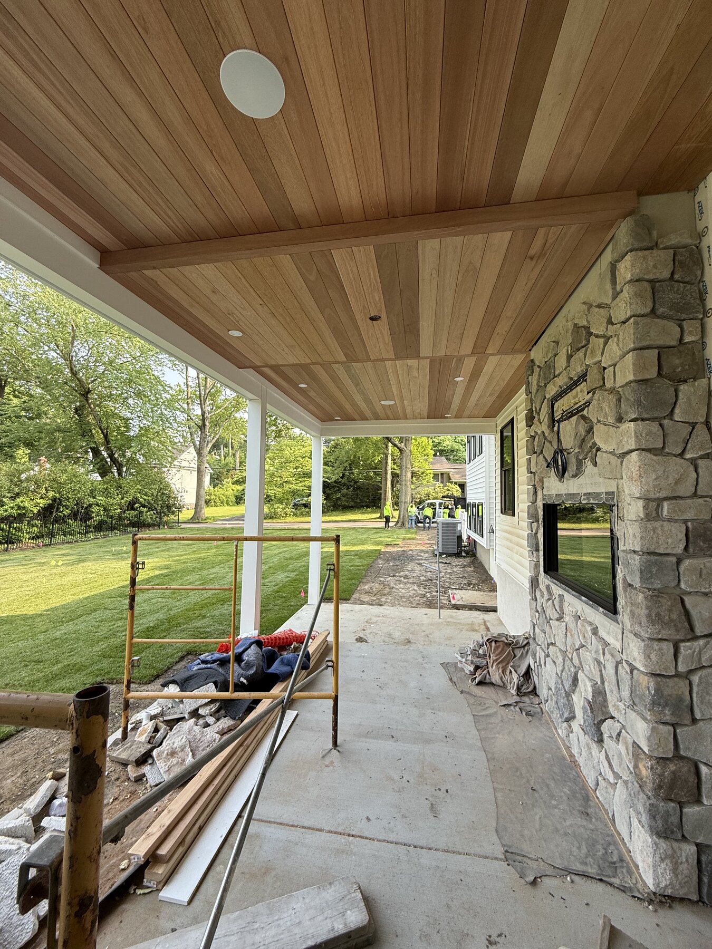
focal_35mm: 14
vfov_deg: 102.1
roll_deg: -1.9
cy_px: 474
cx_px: 356
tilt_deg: +4.2
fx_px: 384
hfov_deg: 85.7
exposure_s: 1/197
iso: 64
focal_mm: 2.22
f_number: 2.2
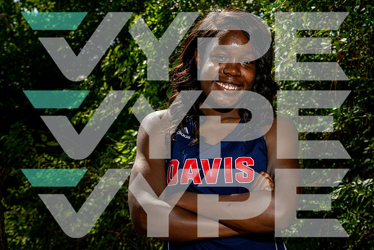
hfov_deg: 32.9
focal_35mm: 61
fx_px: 634
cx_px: 187
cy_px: 125
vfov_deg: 22.3
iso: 100
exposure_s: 1/125
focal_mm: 61
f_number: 10
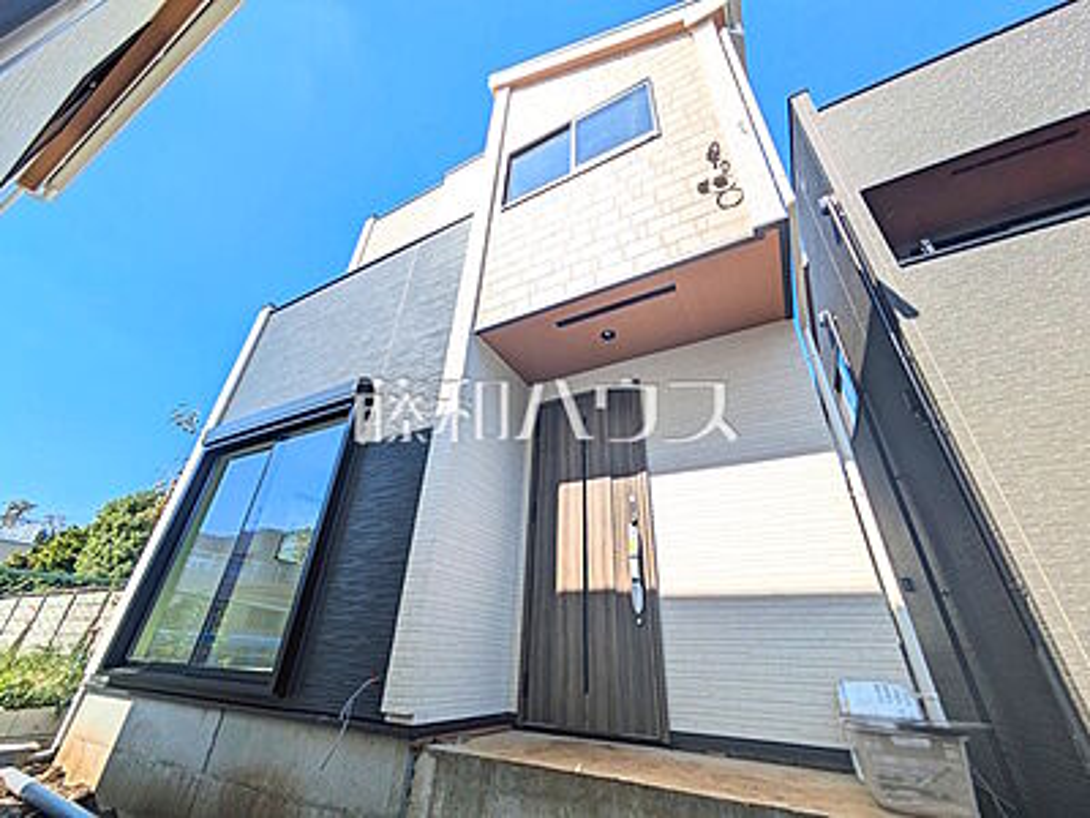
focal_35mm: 14
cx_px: 545
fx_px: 441
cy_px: 409
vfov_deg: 85.7
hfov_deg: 102.1
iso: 49
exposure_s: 1/1437
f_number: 2.2
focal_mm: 1.83
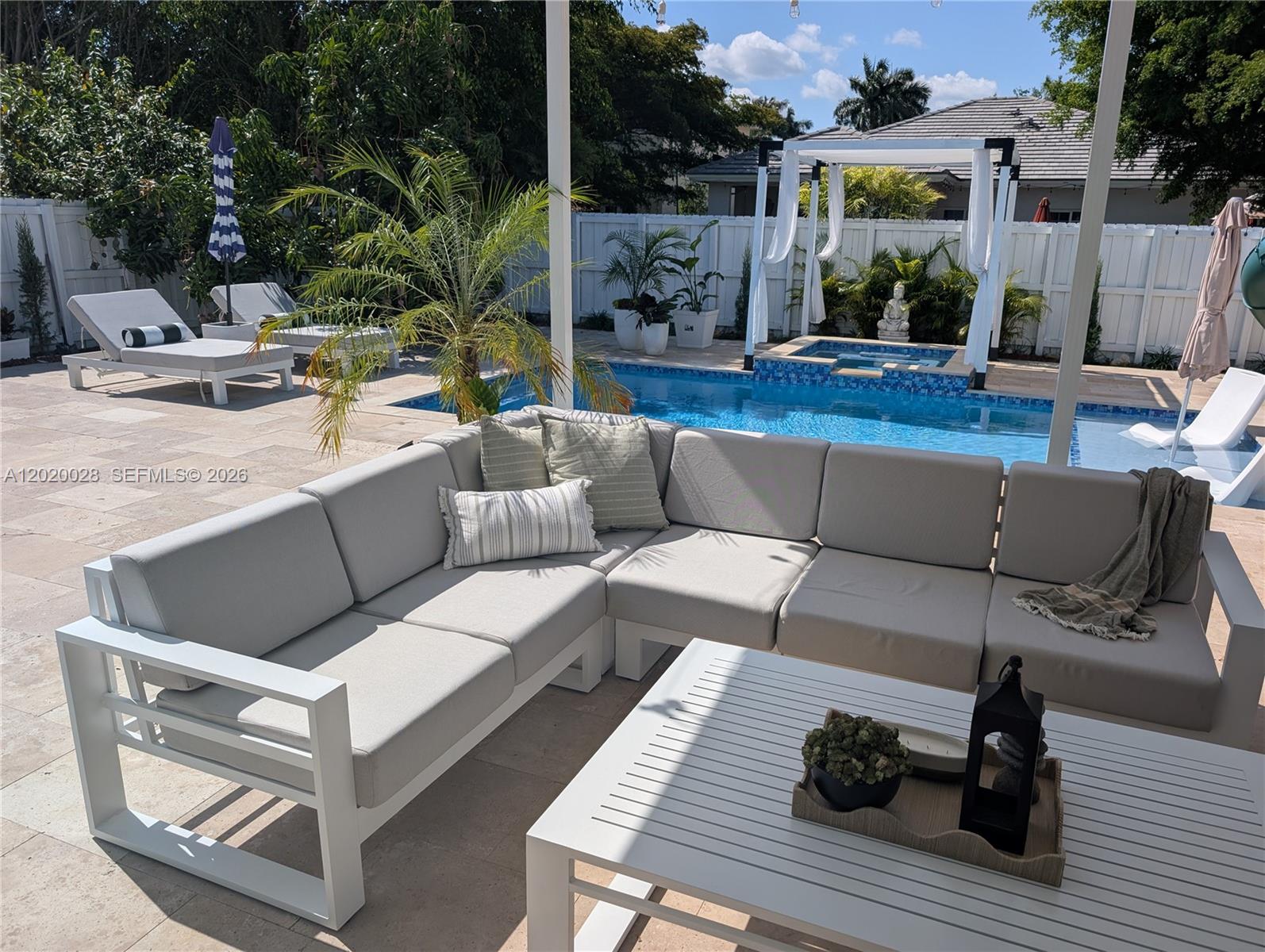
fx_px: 878
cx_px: 632
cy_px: 476
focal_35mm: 24
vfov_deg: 56.9
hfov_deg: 71.5
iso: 22
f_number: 1.68
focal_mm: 6.9
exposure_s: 1/2299
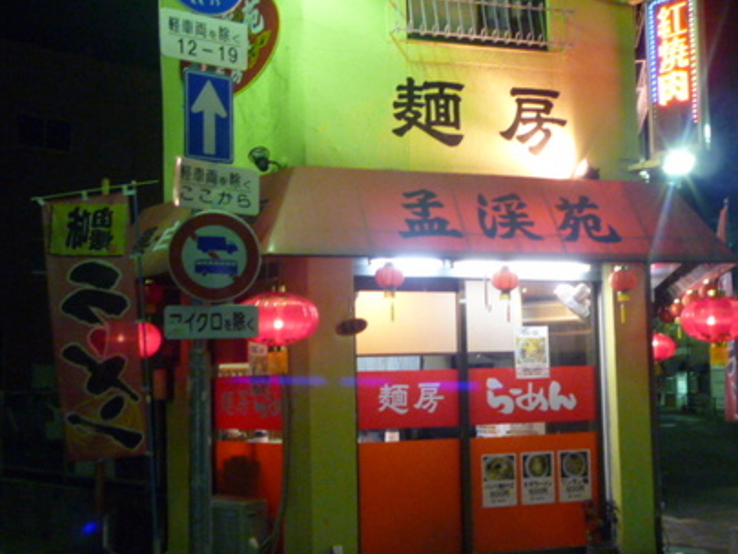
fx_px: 960
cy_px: 324
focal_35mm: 45
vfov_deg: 32.1
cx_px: 423
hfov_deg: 42.0
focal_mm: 4.4
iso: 400
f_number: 2.8
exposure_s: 1/15
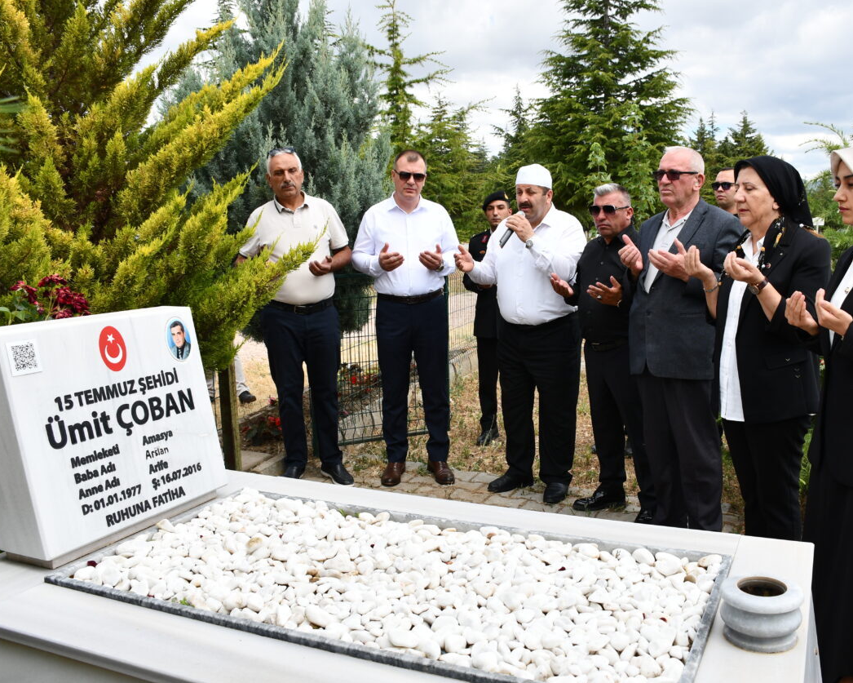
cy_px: 347
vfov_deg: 47.1
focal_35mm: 31
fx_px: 783
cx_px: 497
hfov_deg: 56.9
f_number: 8
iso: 125
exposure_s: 1/250
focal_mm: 18
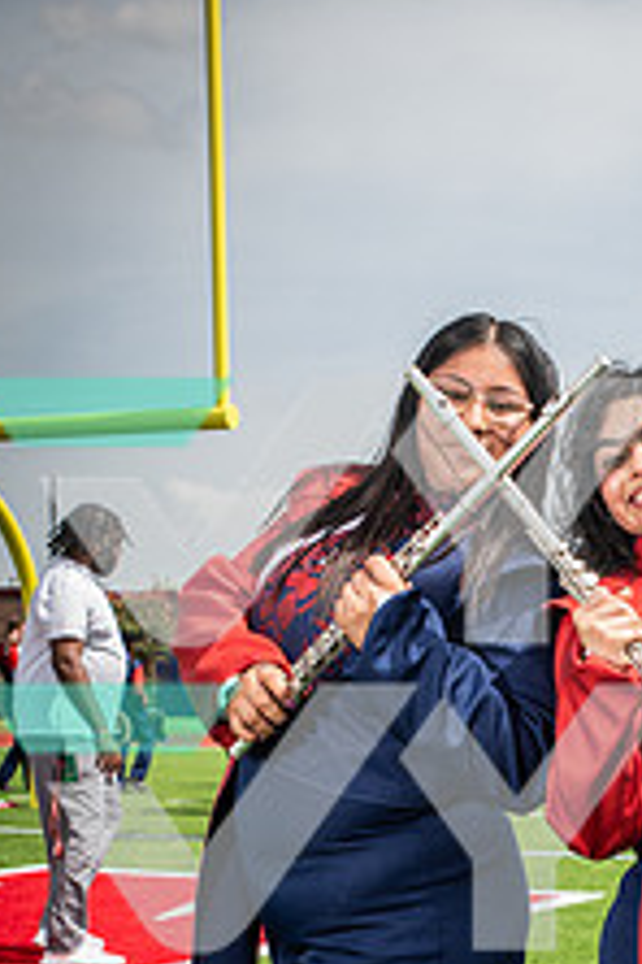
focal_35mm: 73
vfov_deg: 27.0
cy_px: 821
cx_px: 620
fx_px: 1953
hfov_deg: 18.3
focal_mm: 36
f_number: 7.1
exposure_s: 1/400
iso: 125
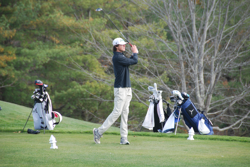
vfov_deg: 4.6
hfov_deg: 6.9
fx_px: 2086
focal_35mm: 300
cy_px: 84
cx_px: 125
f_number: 6.3
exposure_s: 1/125
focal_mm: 200
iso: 200
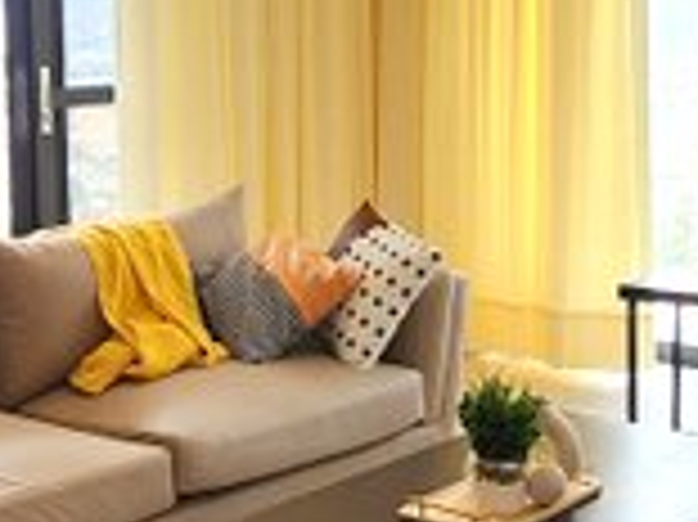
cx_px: 486
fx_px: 1451
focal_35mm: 72
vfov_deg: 20.4
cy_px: 191
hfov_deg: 26.8
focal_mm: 2.2
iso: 50
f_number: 2.2
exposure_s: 1/100
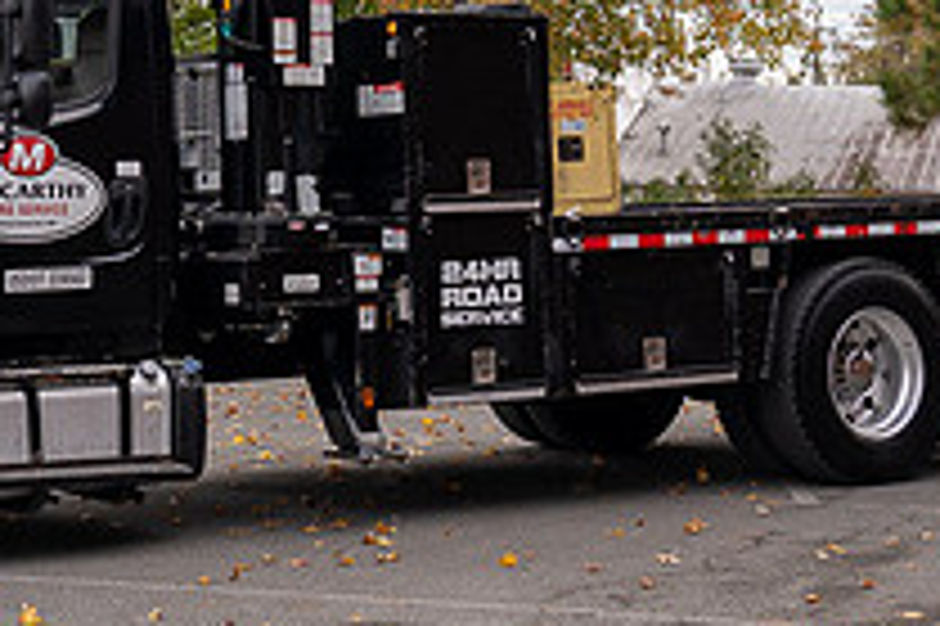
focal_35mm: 89
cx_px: 261
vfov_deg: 15.1
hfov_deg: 22.7
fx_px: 2322
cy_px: 7
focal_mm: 32
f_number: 4.5
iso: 100
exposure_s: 1/80
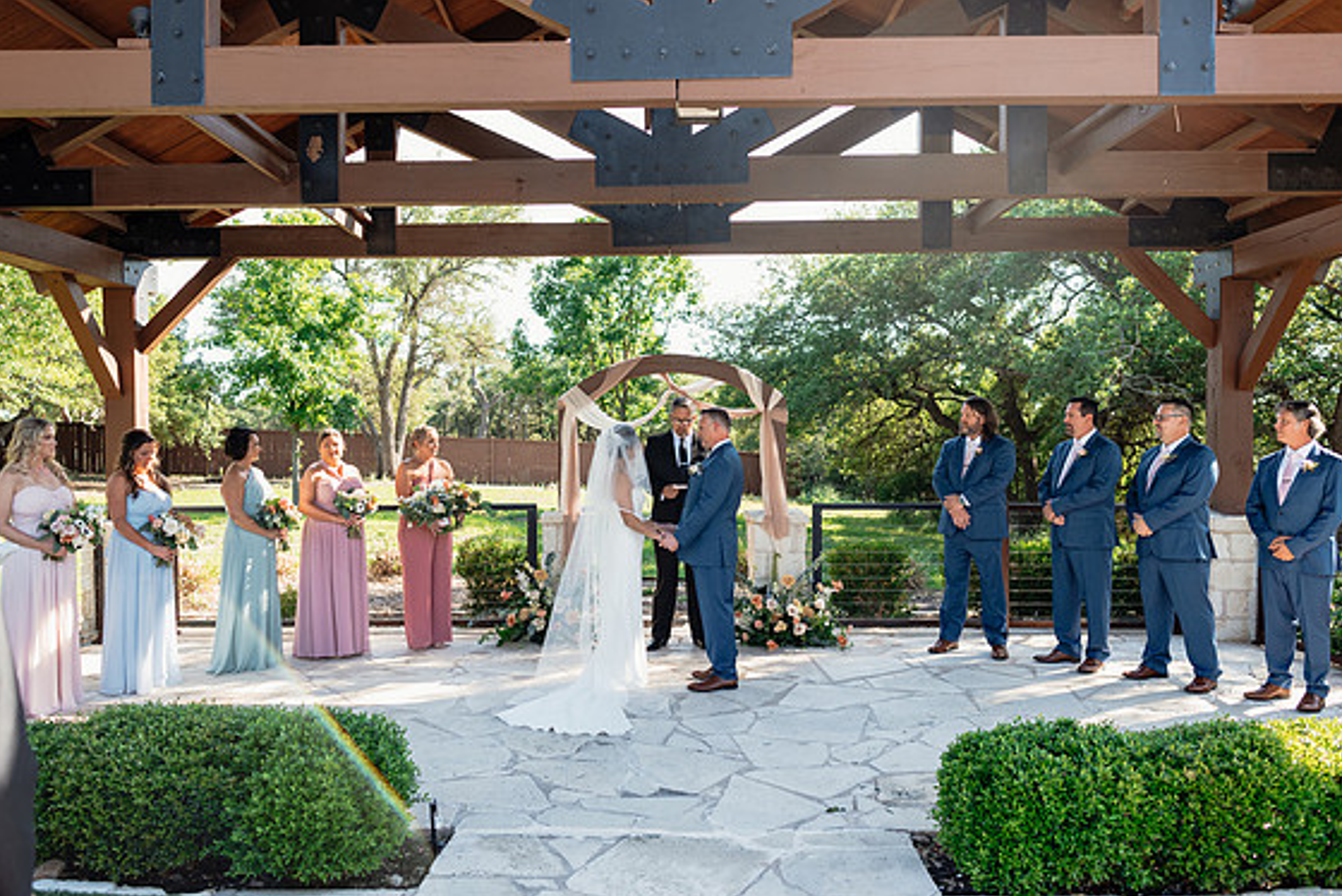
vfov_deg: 45.0
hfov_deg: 63.6
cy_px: 461
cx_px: 649
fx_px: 1082
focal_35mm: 29
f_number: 4
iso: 500
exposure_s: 1/800
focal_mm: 28
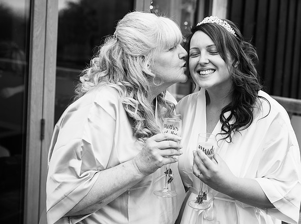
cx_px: 204
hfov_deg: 35.8
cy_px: 67
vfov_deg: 27.2
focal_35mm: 53
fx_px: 460
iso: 100
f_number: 2.8
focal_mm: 35
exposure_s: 1/500
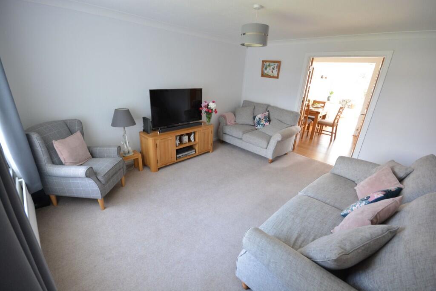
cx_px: 218
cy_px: 146
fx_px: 182
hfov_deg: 100.4
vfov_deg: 77.3
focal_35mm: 15
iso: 400
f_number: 8
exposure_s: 1/13
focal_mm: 10
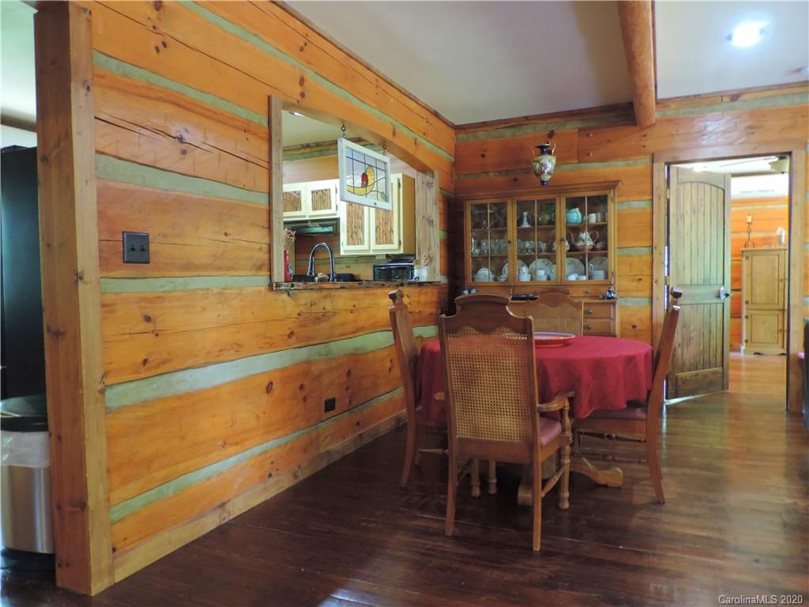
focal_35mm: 24
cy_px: 304
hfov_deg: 71.6
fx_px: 561
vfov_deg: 56.8
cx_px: 404
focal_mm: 4.3
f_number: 3
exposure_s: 1/8
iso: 450
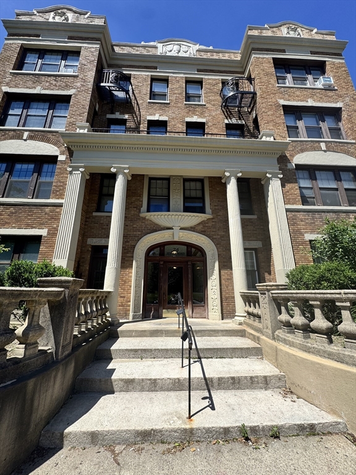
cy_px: 238
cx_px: 178
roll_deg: -0.3
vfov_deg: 102.1
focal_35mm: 14
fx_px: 192
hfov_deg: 85.7
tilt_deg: +16.7
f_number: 2.2
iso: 50
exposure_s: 1/1143
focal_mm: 2.22
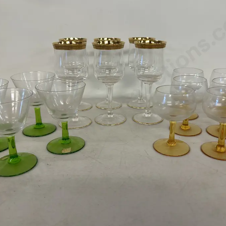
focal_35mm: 32
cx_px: 124
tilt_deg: -18.9
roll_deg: +0.6
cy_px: 105
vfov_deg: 51.1
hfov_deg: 51.0
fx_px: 236
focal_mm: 6.86
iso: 125
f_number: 1.78
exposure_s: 1/100
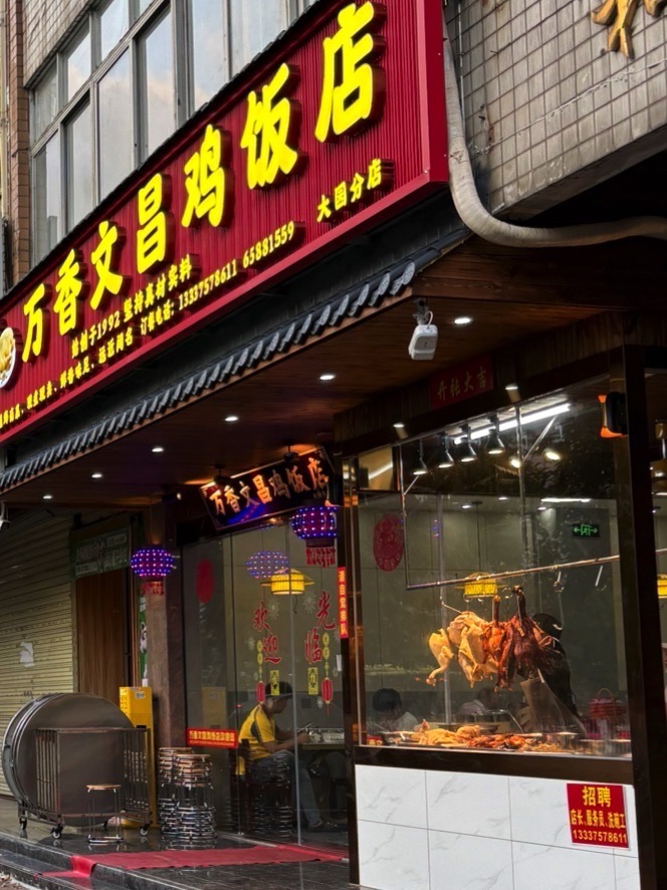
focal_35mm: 26
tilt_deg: +8.4
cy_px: 445
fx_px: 668
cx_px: 334
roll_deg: +0.2
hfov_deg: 53.0
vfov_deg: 67.3
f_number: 1.6
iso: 40
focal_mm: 5.96
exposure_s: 1/181
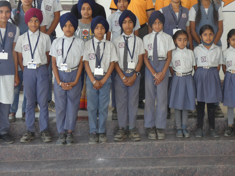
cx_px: 132
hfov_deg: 28.5
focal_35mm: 68
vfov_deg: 21.5
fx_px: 462
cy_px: 47
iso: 100
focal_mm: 8.2
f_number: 3.8
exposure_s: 1/60
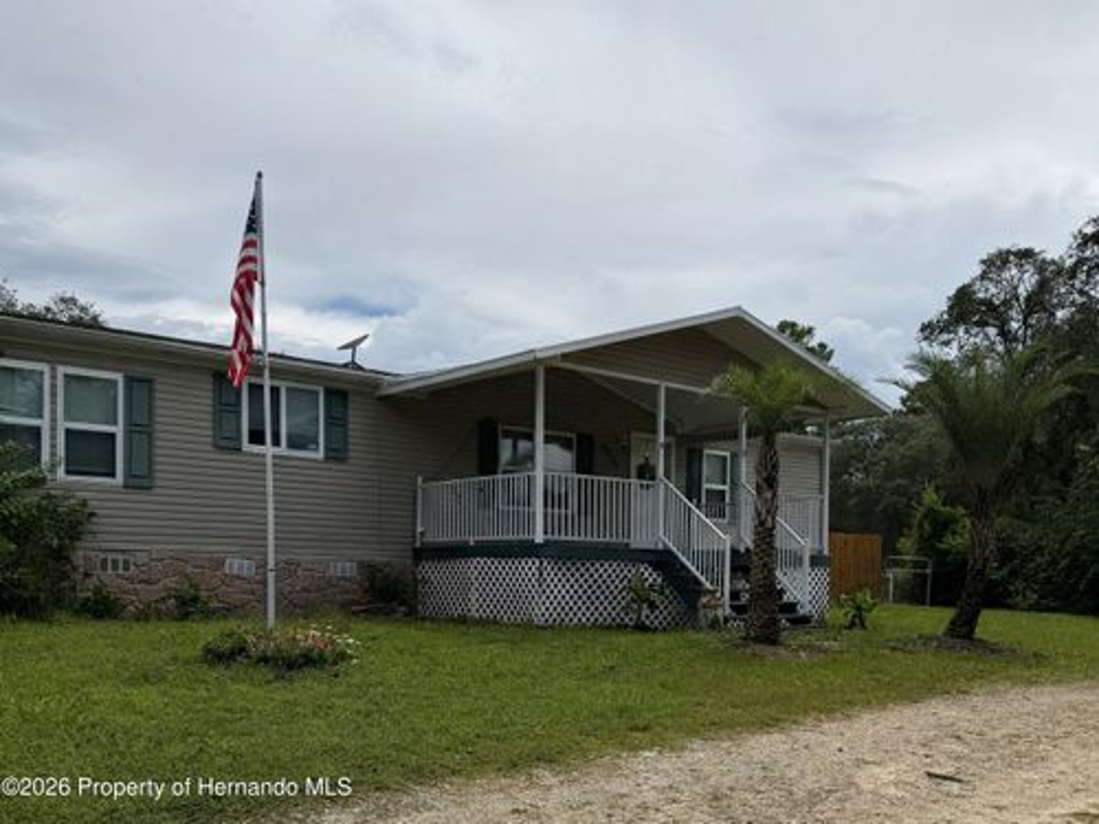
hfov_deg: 71.6
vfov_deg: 56.8
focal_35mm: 24
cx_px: 550
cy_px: 412
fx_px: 762
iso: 80
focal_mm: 6.76
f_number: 1.78
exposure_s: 1/10309
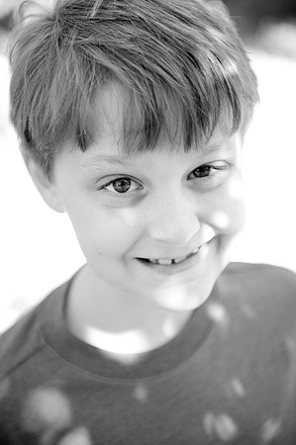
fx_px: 865
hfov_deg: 19.4
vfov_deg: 28.9
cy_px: 222
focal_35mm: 70
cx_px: 148
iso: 400
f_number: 3.5
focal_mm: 70
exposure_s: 1/1000
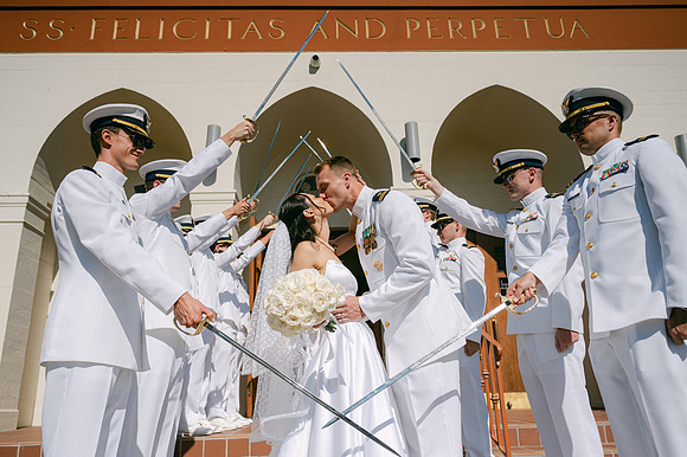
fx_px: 534
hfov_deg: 65.5
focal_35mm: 28
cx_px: 344
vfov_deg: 46.4
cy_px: 228
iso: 100
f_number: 4
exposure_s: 1/5000
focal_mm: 28
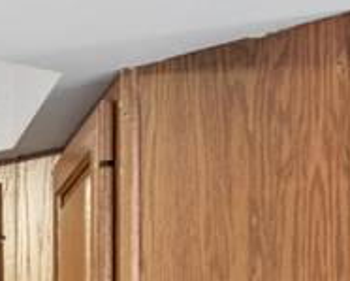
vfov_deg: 6.5
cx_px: -807
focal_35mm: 226
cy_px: 708
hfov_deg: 7.3
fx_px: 2342
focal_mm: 35
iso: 400
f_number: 9
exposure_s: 1/4
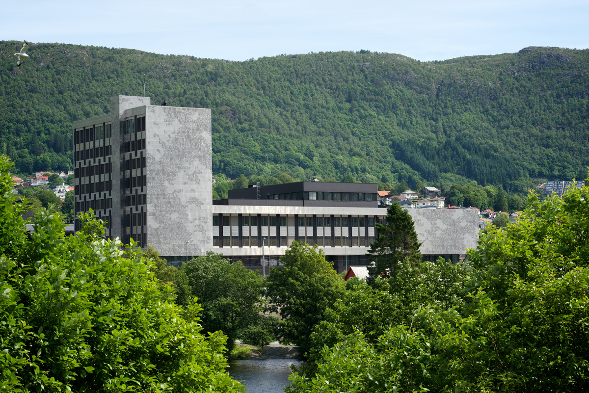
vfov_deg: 15.2
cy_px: 196
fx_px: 1473
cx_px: 294
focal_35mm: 90
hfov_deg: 22.6
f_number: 13
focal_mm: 90
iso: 800
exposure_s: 1/640
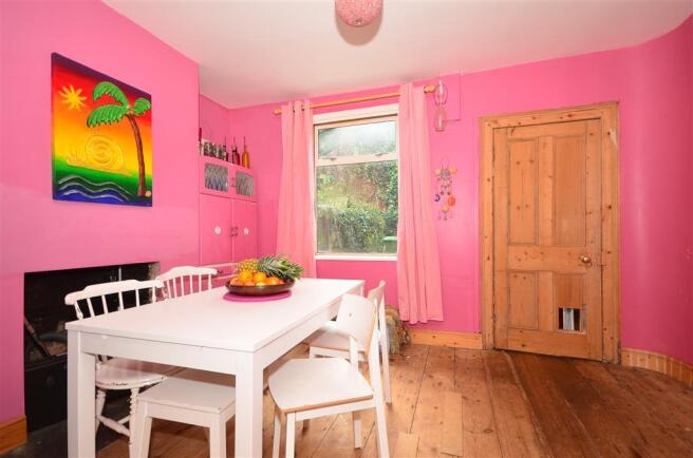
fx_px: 331
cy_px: 229
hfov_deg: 92.6
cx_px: 346
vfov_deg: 69.4
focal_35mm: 17
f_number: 4.2
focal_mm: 11.5
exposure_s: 1/30
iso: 200
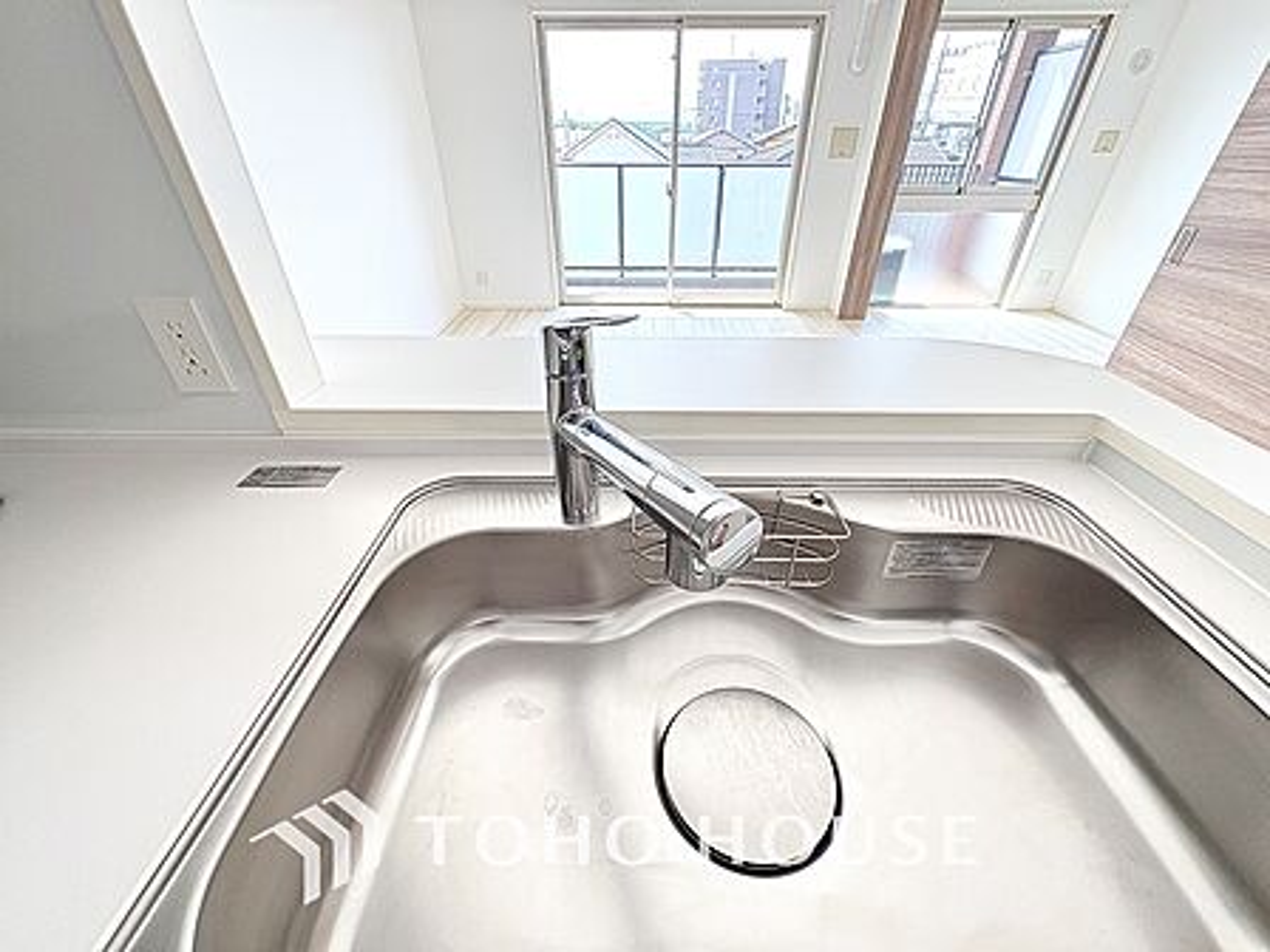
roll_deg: +0.5
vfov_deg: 85.7
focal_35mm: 14
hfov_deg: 102.1
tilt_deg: -33.8
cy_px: 476
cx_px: 635
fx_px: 514
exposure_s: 1/100
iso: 125
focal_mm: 2.22
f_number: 2.2
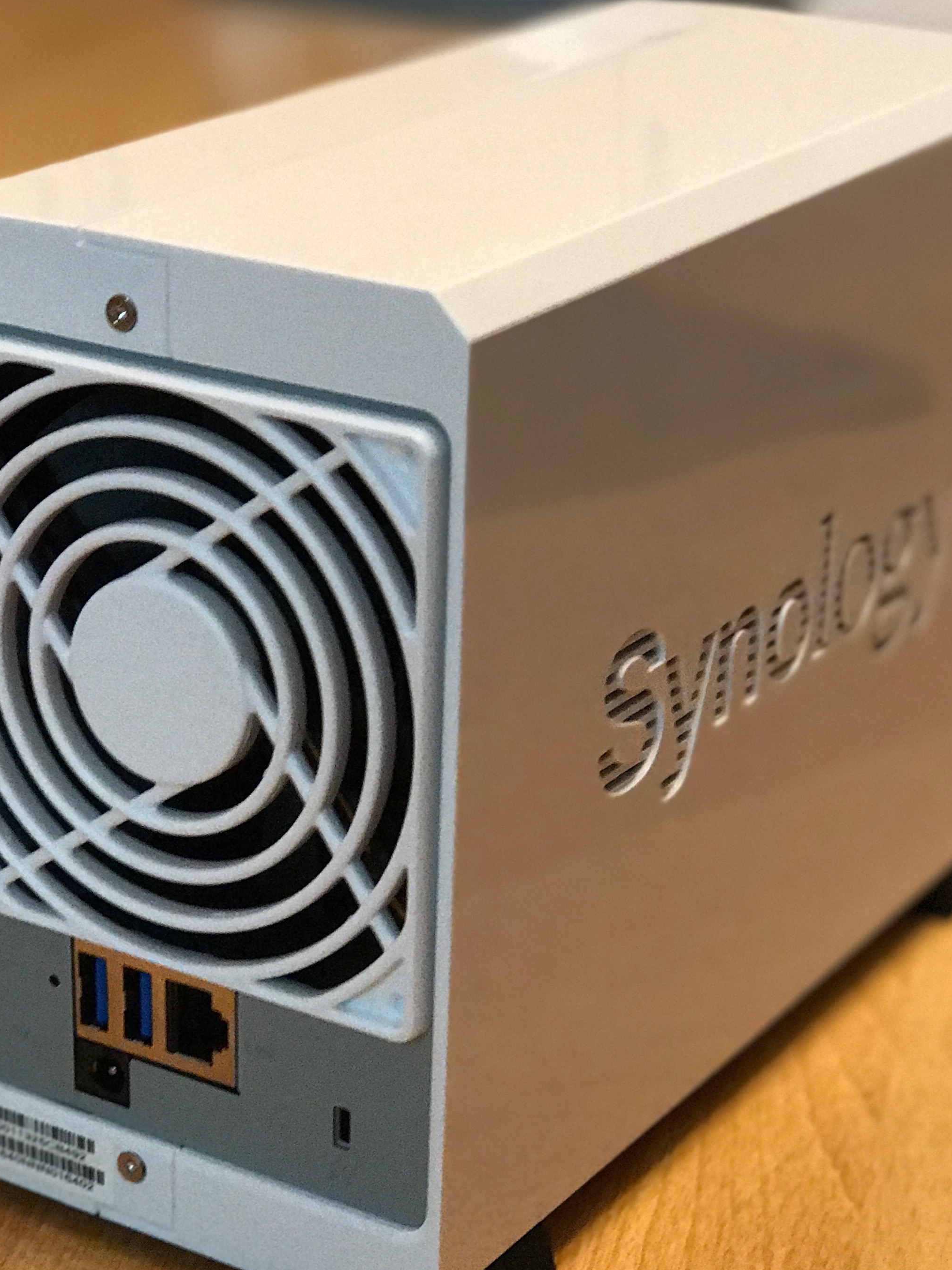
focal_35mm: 85
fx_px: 3117
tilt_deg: -24.7
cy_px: 889
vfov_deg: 22.9
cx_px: 309
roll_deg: -1.1
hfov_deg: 17.3
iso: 500
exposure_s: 1/50
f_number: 2.8
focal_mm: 6.6
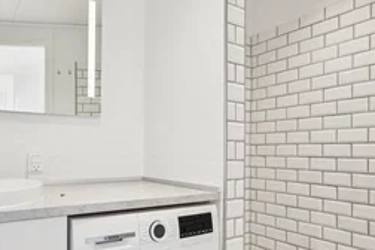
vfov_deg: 47.6
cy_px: 154
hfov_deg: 66.5
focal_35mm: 27
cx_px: 144
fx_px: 281
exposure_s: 1/30
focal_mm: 11.5
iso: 800
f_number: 8
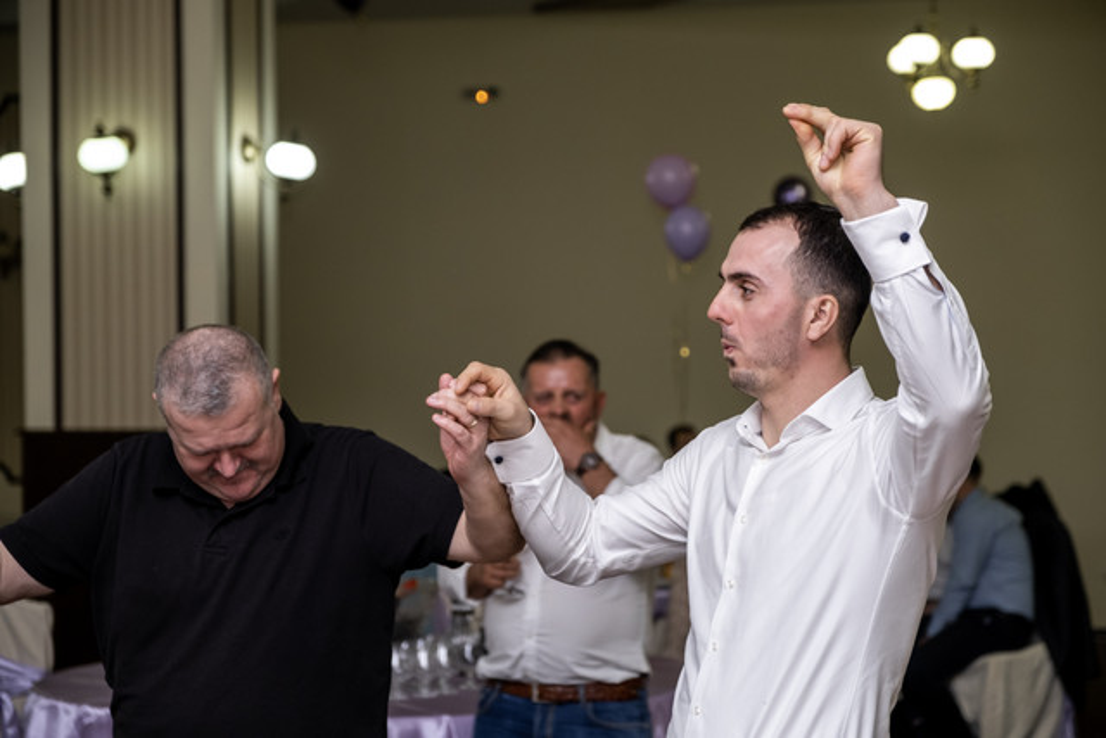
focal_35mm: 83
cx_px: 553
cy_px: 369
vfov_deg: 16.5
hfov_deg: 24.5
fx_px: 2550
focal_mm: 55
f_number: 2.8
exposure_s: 1/160
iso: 1000
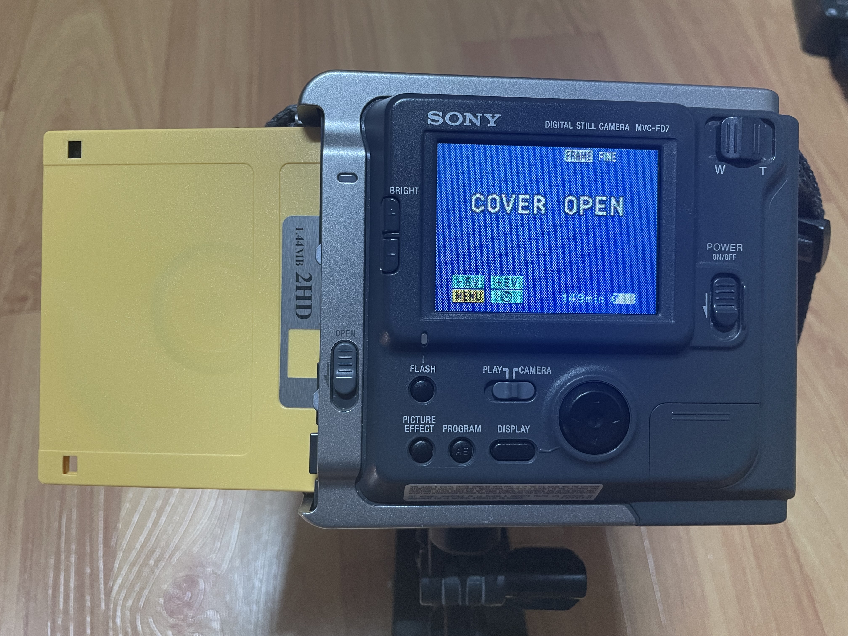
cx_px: 424
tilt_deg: -60.5
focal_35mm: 26
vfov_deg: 53.1
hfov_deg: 67.3
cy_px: 318
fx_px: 637
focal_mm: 4.2
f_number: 1.6
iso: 250
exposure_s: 1/60
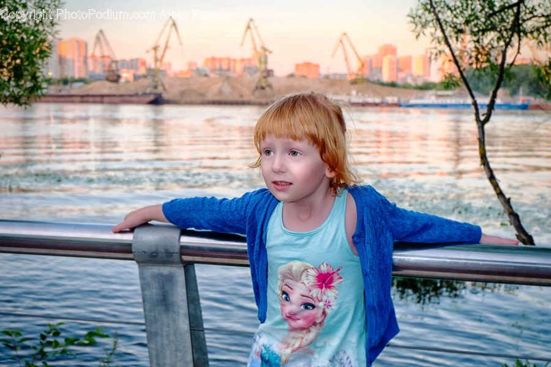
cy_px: 184
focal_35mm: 44
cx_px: 276
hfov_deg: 44.5
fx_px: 673
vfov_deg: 30.5
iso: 800
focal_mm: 29.5
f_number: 4.7
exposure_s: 1/90
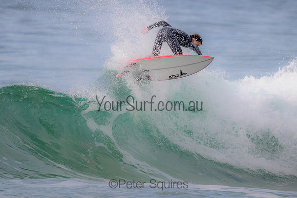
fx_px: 7868
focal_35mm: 954
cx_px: 159
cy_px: 80
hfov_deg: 2.2
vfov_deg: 1.4
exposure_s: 1/2000
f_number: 11
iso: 1800
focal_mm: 800
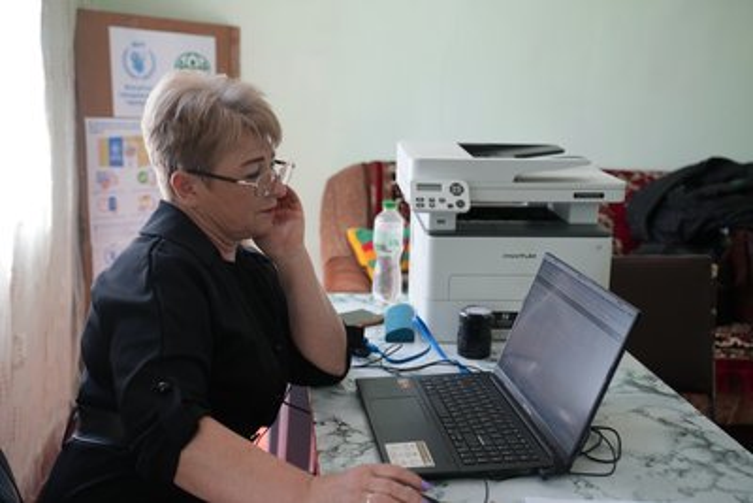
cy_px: 252
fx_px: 879
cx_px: 376
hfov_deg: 46.4
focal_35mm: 42
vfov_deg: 31.9
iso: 250
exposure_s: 1/60
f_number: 4
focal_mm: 42
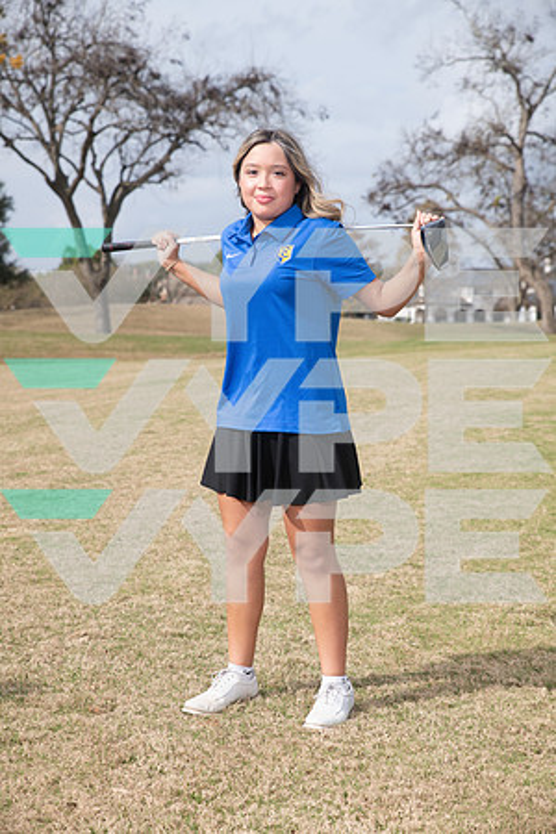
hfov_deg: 20.9
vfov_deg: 31.0
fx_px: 1506
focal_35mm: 65
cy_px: 417
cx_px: 278
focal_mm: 65
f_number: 6.3
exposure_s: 1/400
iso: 80
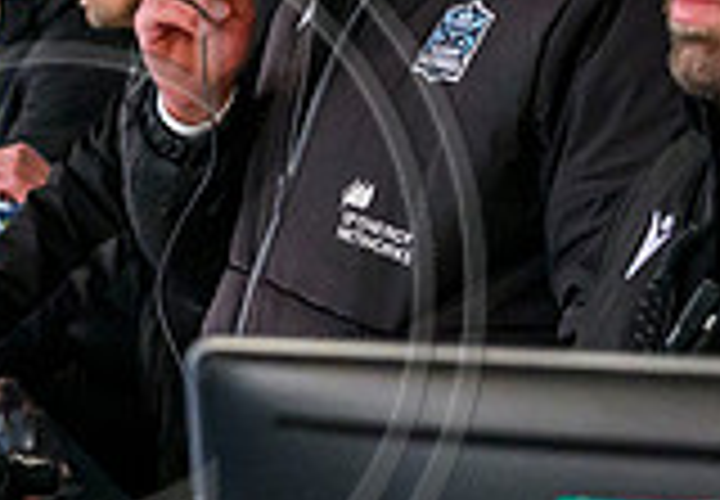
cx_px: 208
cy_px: 328
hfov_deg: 17.2
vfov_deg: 12.0
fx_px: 2369
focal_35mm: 117
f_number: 2.8
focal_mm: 24
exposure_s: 1/800
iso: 6400
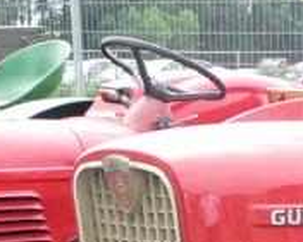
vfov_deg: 9.1
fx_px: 1436
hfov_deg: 11.1
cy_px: 467
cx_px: 584
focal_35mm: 160
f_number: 4
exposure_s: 1/160
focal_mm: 6
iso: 80
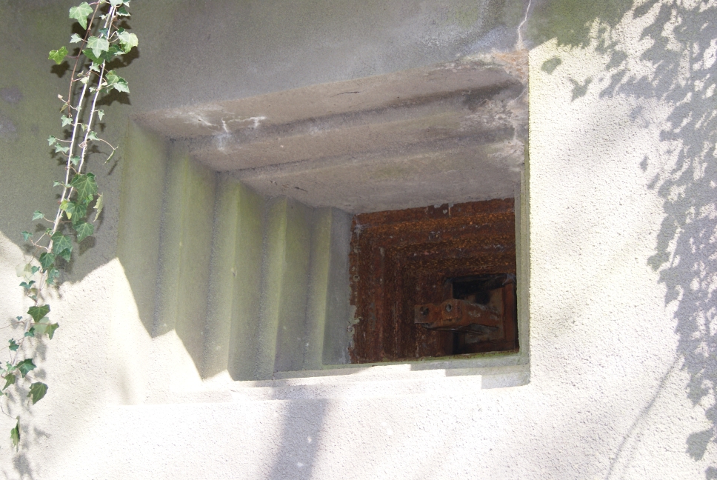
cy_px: 240
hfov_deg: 33.4
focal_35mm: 60
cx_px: 358
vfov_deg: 22.7
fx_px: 1196
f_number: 5
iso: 200
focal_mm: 40
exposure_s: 1/100
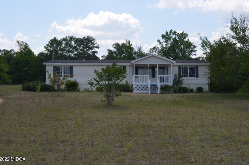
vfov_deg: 33.3
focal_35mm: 40
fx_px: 276
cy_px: 82
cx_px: 123
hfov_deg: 48.5
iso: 100
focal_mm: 26
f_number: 7.1
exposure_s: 1/200
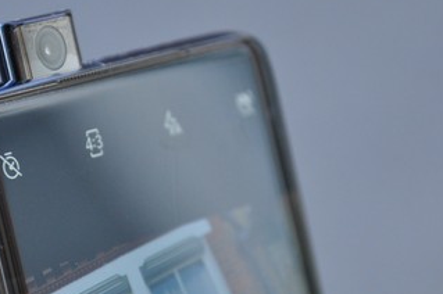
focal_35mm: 296
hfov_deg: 7.0
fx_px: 3638
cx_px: 132
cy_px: 124
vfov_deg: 4.6
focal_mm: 105
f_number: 5.6
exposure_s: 1/160
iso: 800
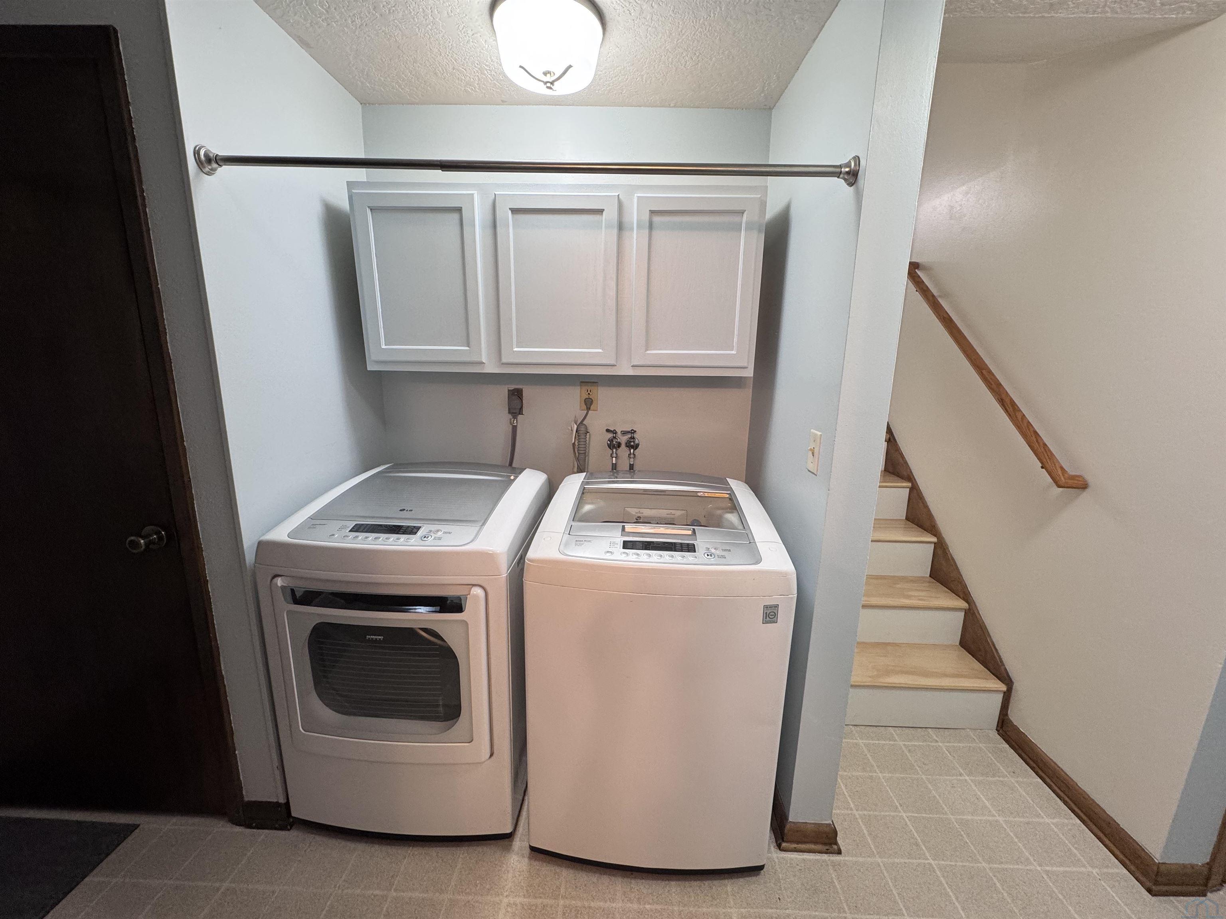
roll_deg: -0.6
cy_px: 460
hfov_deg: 102.1
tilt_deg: -12.4
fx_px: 496
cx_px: 613
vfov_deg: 85.7
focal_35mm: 14
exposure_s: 1/60
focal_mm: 2.22
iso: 200
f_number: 2.2
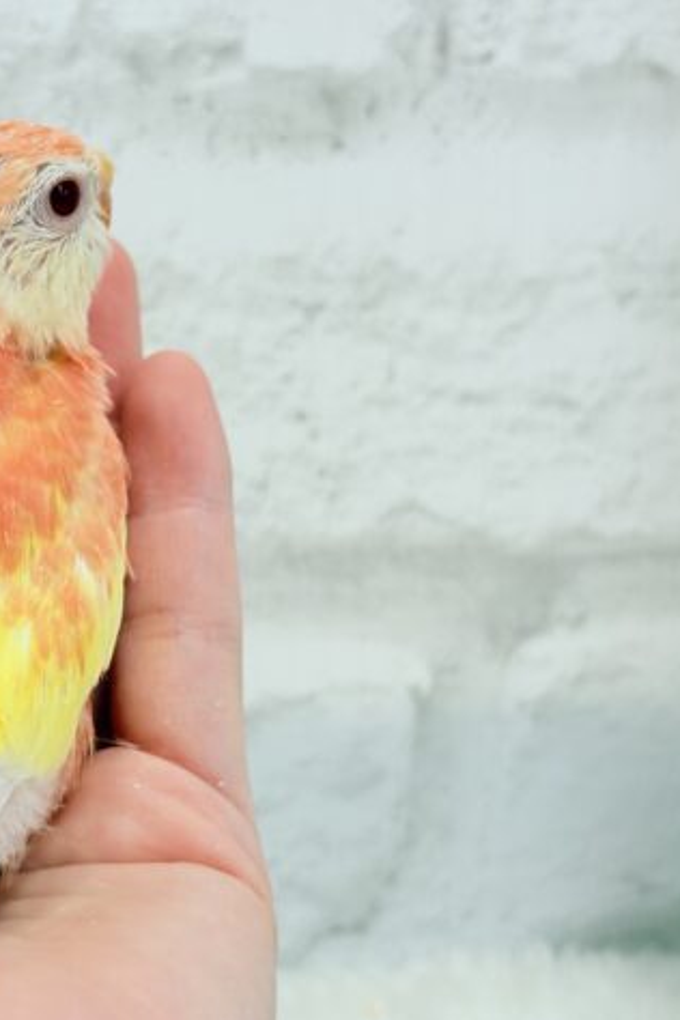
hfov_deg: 18.2
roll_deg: -1.6
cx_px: 13
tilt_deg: -12.8
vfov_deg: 27.7
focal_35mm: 73
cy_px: 514
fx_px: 2068
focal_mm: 5.96
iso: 32
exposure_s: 1/50
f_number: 1.6
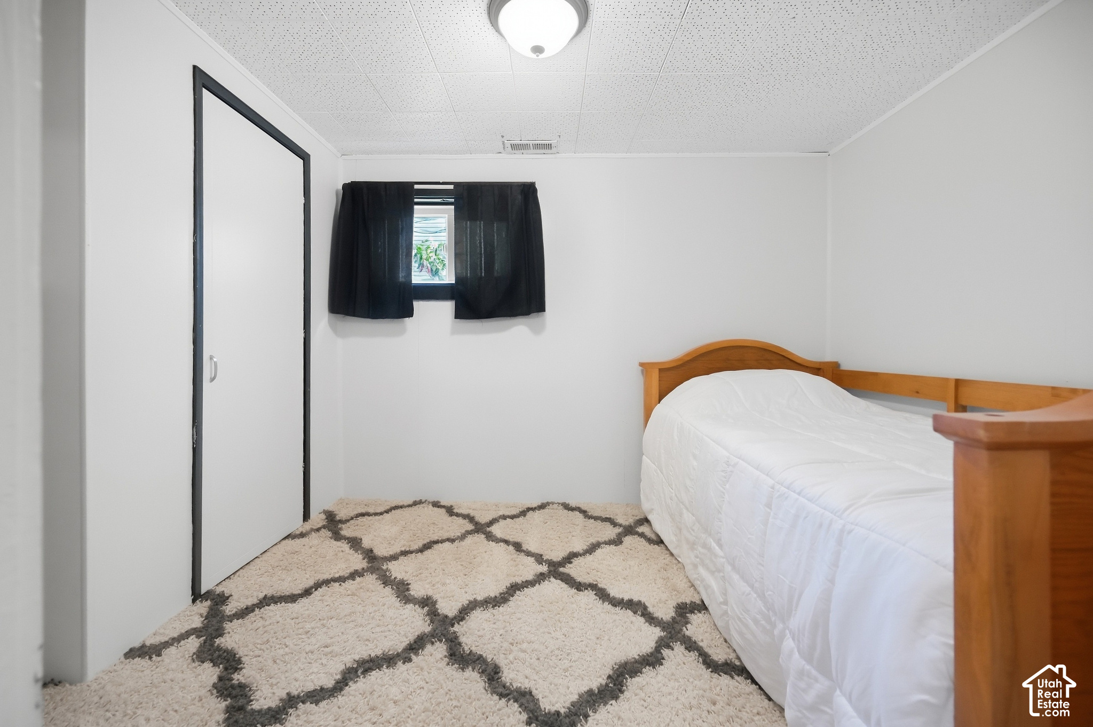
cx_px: 546
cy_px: 364
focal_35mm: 14
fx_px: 425
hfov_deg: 104.3
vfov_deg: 81.1
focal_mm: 14
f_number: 4.5
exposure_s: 1/100
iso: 1000
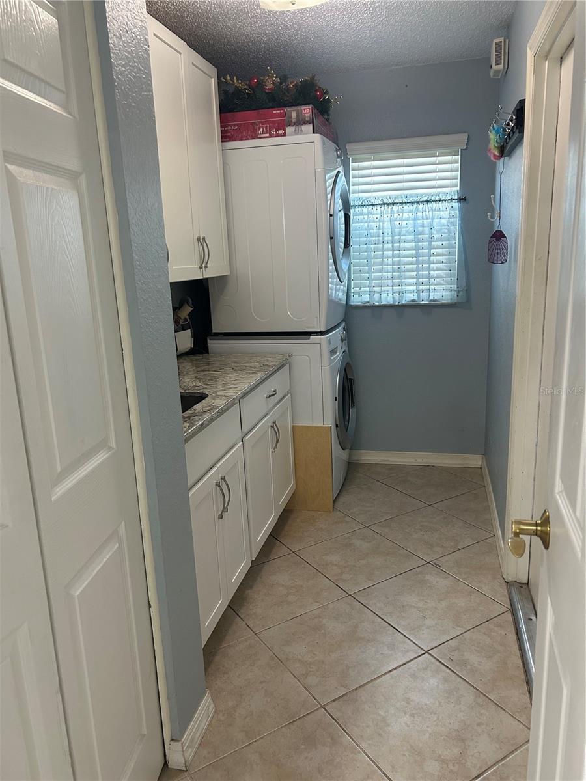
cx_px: 293
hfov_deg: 53.1
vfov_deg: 67.3
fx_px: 587
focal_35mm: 26
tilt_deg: -14.4
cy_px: 390
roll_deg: +2.8
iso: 200
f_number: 1.5
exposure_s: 1/60
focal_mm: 5.7
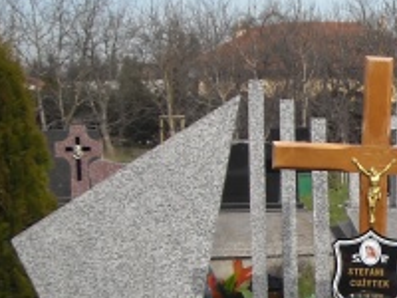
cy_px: 324
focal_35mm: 112
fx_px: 1284
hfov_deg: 16.7
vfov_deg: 13.0
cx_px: 502
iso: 64
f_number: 5.6
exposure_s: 1/228
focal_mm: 5.7
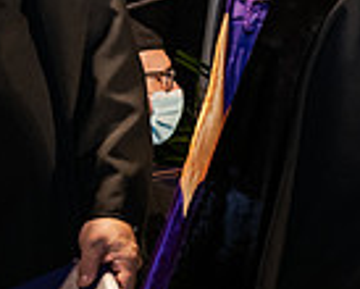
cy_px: 59
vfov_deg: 7.1
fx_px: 2326
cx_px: 725
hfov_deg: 8.4
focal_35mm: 218
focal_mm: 55
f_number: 6.3
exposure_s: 1/200
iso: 1600
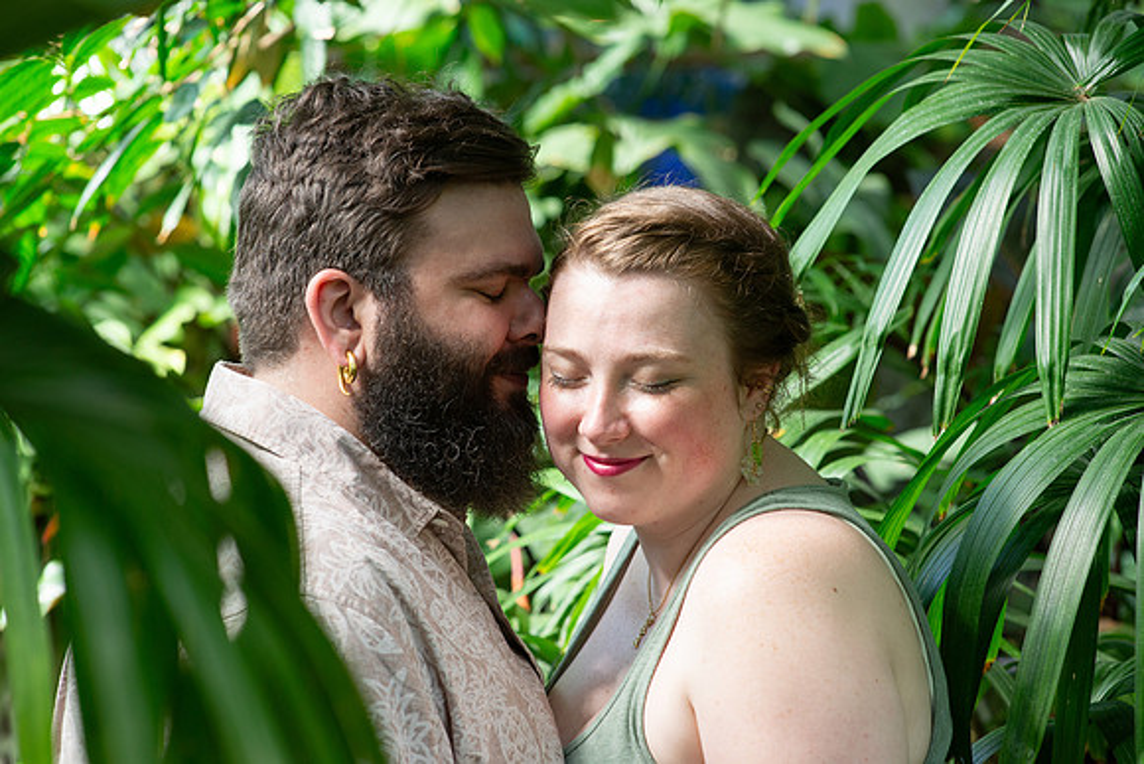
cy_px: 382
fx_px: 2702
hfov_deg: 23.9
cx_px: 572
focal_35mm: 85
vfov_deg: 16.1
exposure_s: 1/160
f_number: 4.5
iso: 1000
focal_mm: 85
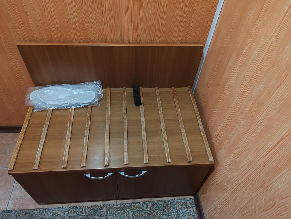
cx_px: 146
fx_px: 227
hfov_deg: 65.3
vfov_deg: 51.4
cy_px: 110
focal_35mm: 27
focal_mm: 6.12
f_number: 1.9
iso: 4000
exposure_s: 1/33
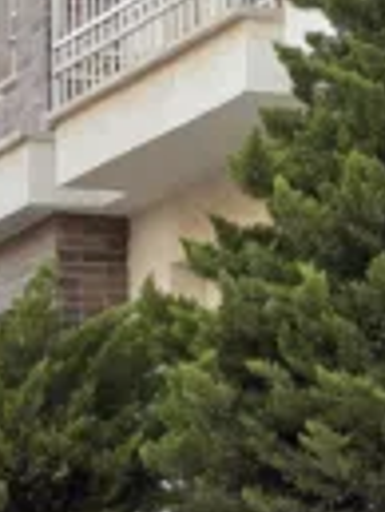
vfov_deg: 8.2
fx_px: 3538
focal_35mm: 239
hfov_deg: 6.2
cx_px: 329
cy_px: 691
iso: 100
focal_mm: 9
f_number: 2.8
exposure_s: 1/121
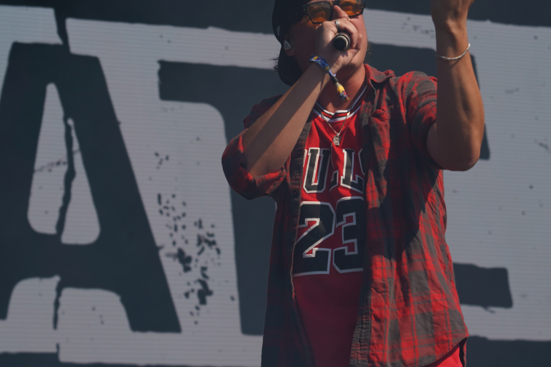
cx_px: 285
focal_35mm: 133
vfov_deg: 10.3
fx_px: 2035
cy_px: 140
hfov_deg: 15.4
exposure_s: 1/400
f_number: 8
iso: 100
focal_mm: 105
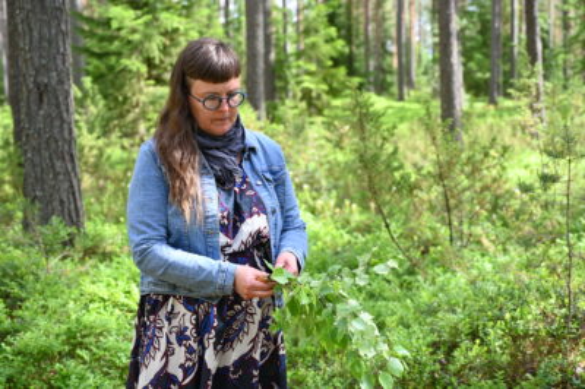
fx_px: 861
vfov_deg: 25.5
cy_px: 194
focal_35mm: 53
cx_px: 292
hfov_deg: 37.5
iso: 220
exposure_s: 1/250
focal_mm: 53
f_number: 4
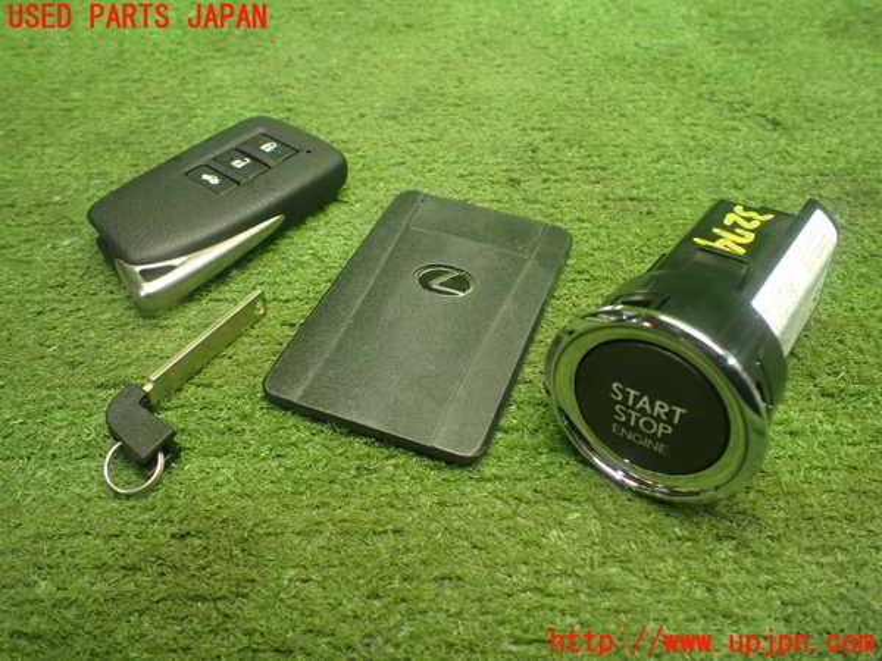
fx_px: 764
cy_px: 330
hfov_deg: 60.0
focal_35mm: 30
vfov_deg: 46.8
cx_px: 441
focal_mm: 5.4
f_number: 2.3
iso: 800
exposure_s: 1/125
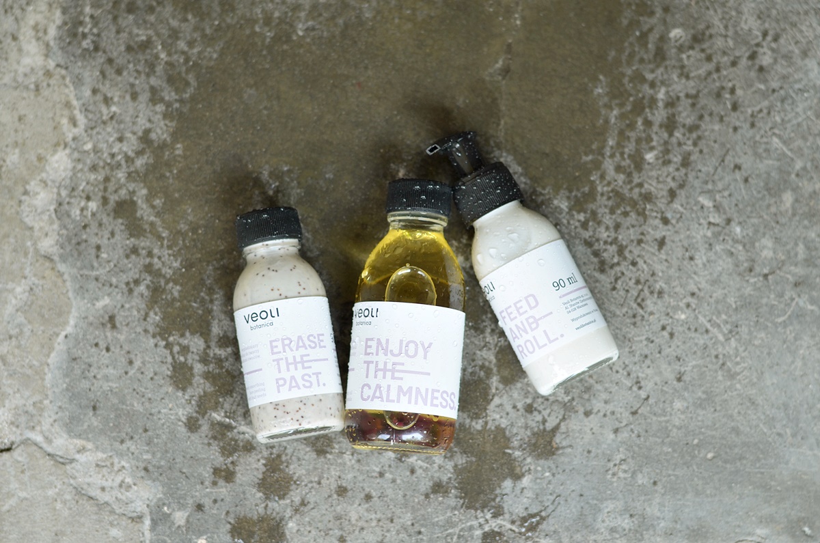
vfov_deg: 18.1
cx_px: 410
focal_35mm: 75
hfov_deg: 27.0
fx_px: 1705
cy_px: 272
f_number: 2.8
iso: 100
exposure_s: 1/100
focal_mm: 50
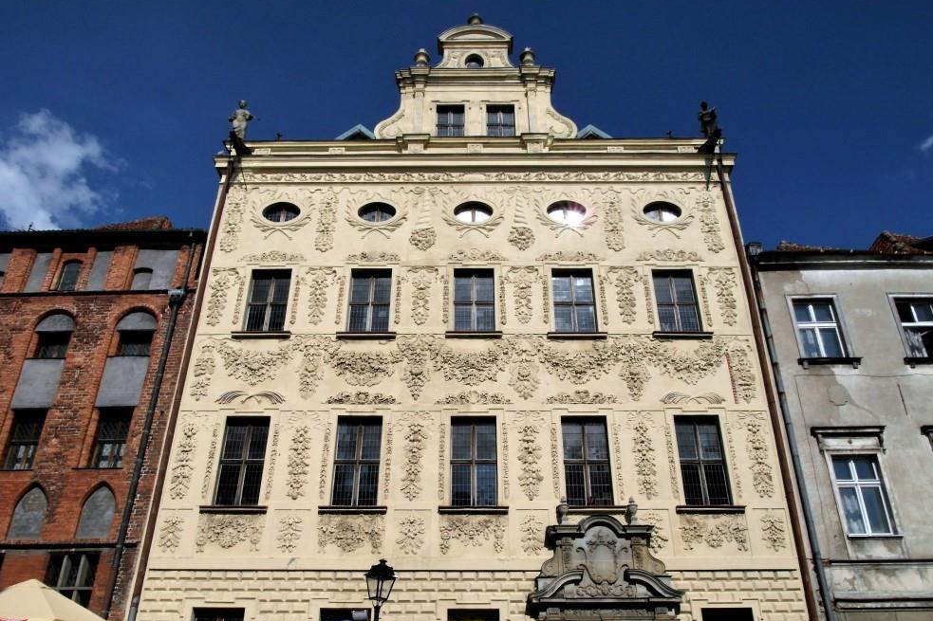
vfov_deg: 49.4
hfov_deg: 69.4
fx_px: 674
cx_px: 471
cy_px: 357
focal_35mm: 26
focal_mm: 5.2
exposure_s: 1/1500
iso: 200
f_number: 6.7
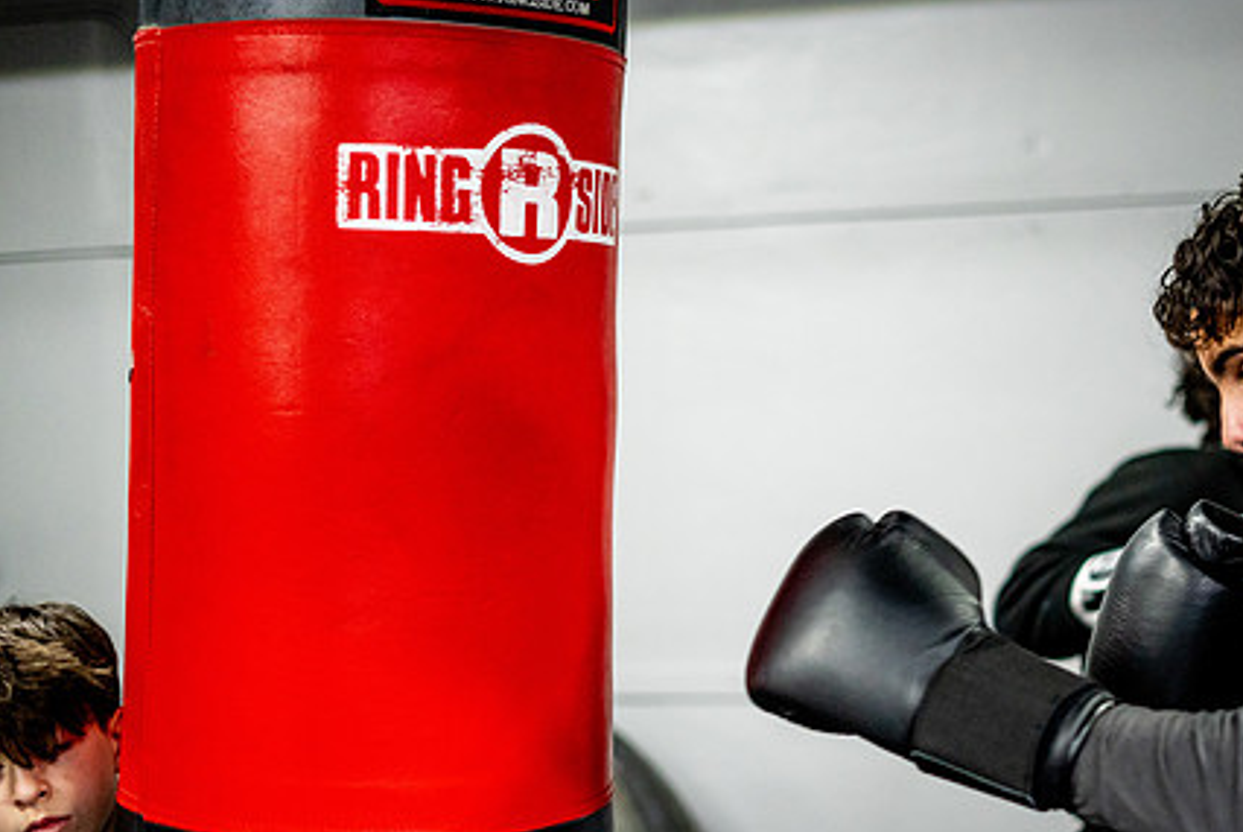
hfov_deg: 29.4
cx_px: 820
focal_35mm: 68
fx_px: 2350
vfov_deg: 20.0
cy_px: 512
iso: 4000
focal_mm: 50
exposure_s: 1/500
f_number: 1.8
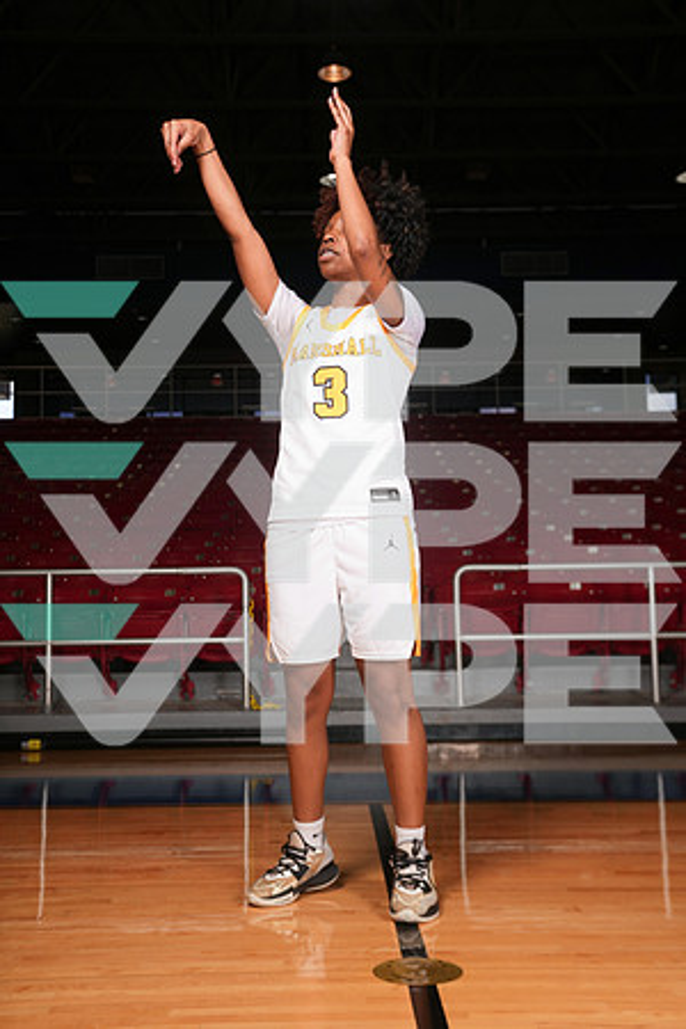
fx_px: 1115
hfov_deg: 34.2
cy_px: 514
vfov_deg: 49.6
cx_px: 343
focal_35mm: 39
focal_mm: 39
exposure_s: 1/200
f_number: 6.3
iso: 250
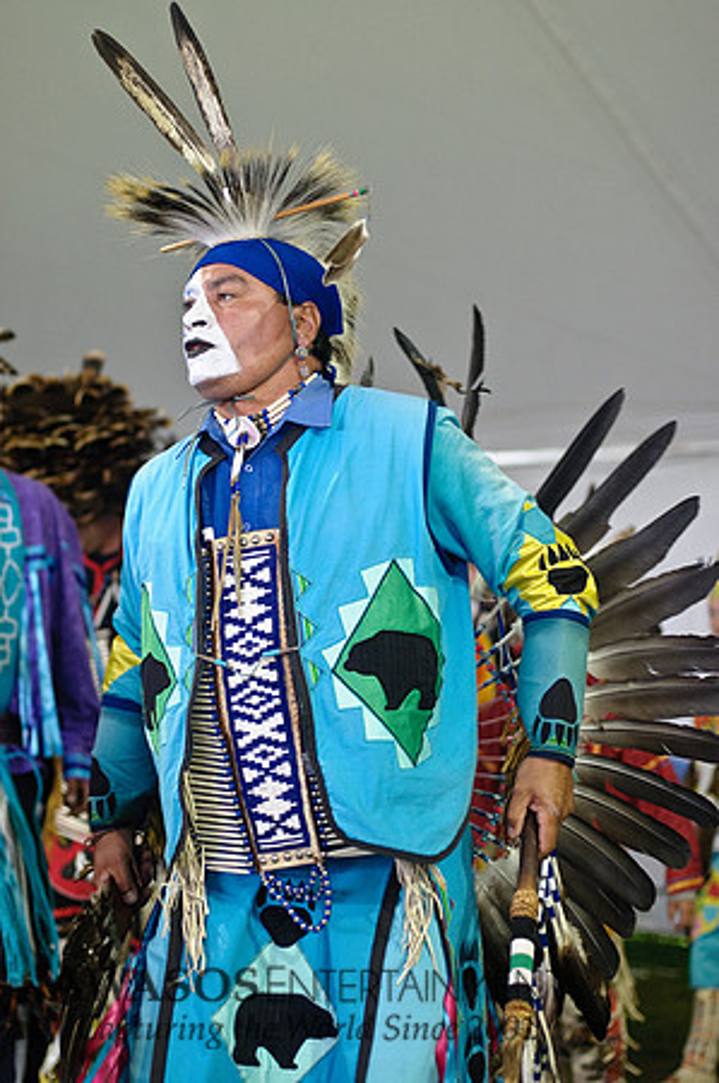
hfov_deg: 18.1
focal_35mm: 75
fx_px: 2252
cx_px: 360
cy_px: 542
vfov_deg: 27.0
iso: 800
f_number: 1.8
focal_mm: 50
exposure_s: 1/250
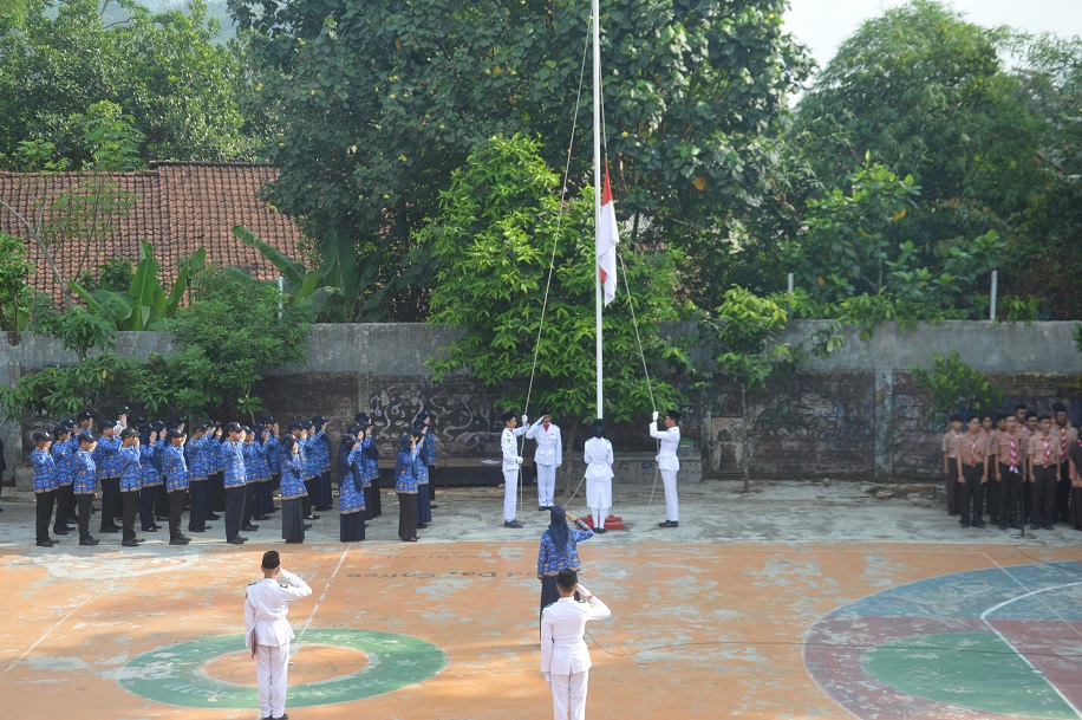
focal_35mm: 63
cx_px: 541
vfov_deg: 21.5
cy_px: 360
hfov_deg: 31.9
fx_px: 1892
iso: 400
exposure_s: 1/640
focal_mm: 42
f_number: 4.8
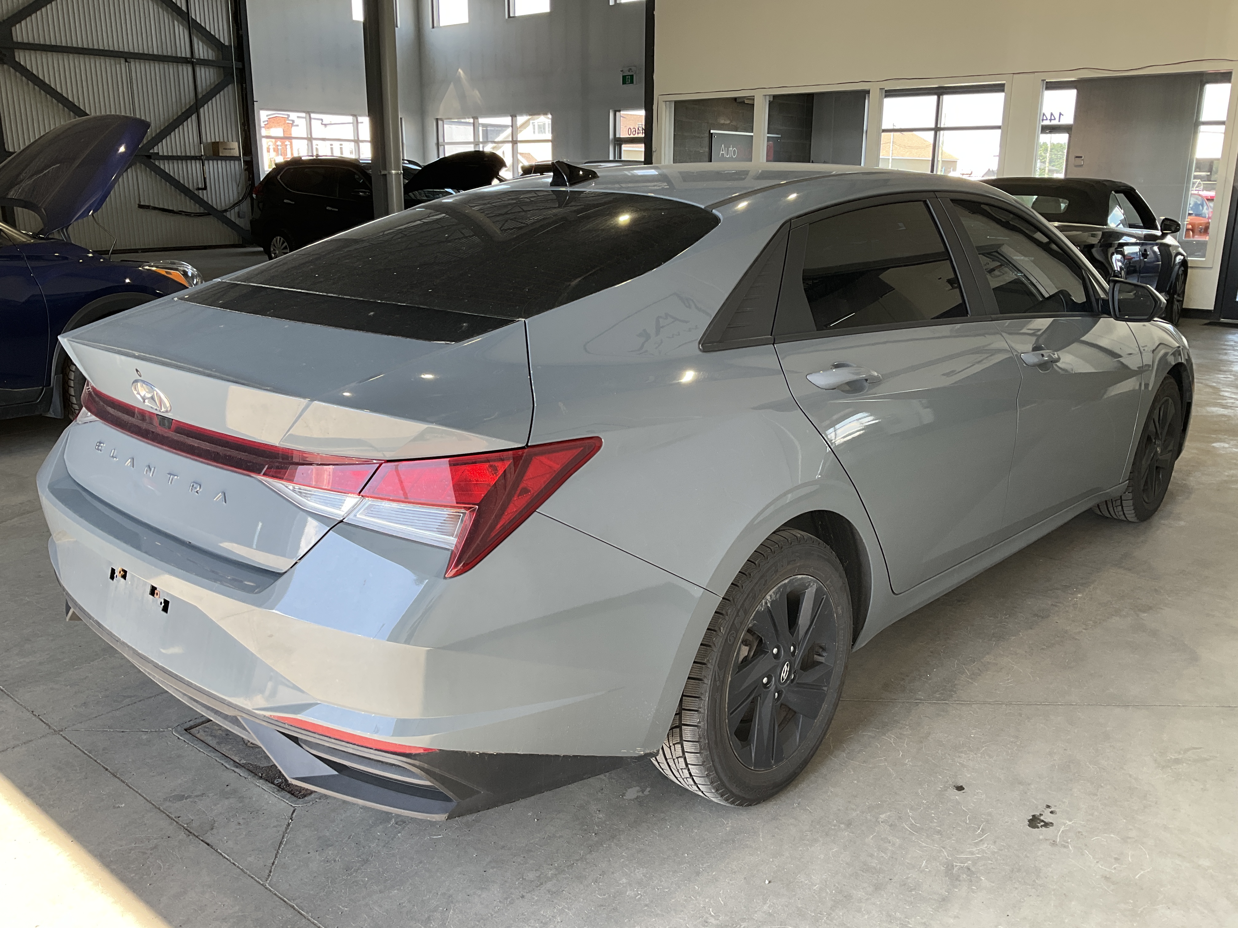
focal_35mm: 29
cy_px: 464
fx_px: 1037
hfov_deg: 61.7
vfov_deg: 48.2
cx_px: 619
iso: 25
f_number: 1.8
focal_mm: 3
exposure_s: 1/122
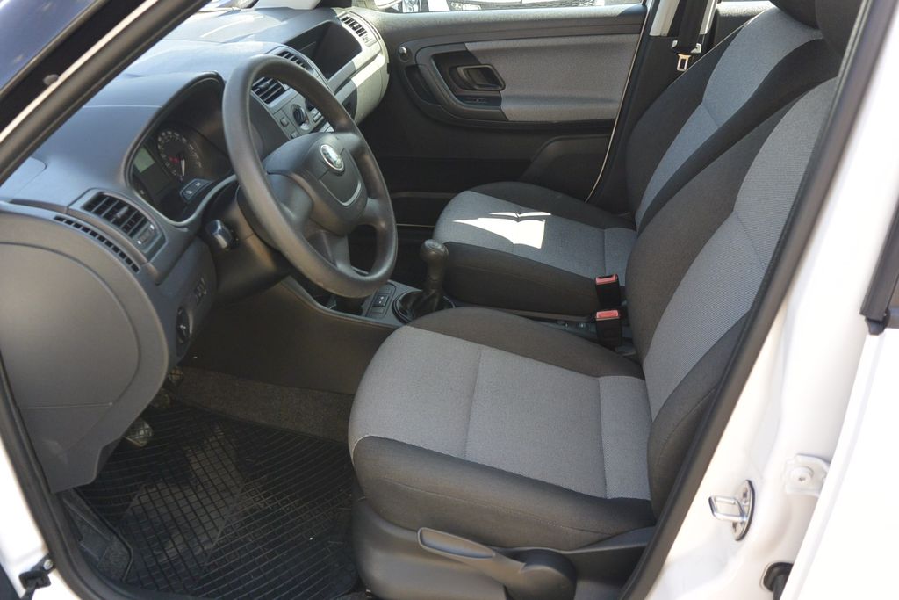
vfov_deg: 45.0
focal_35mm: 29
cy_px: 300
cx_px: 450
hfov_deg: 63.7
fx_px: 724
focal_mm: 11
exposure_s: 1/200
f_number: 3.5
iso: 200
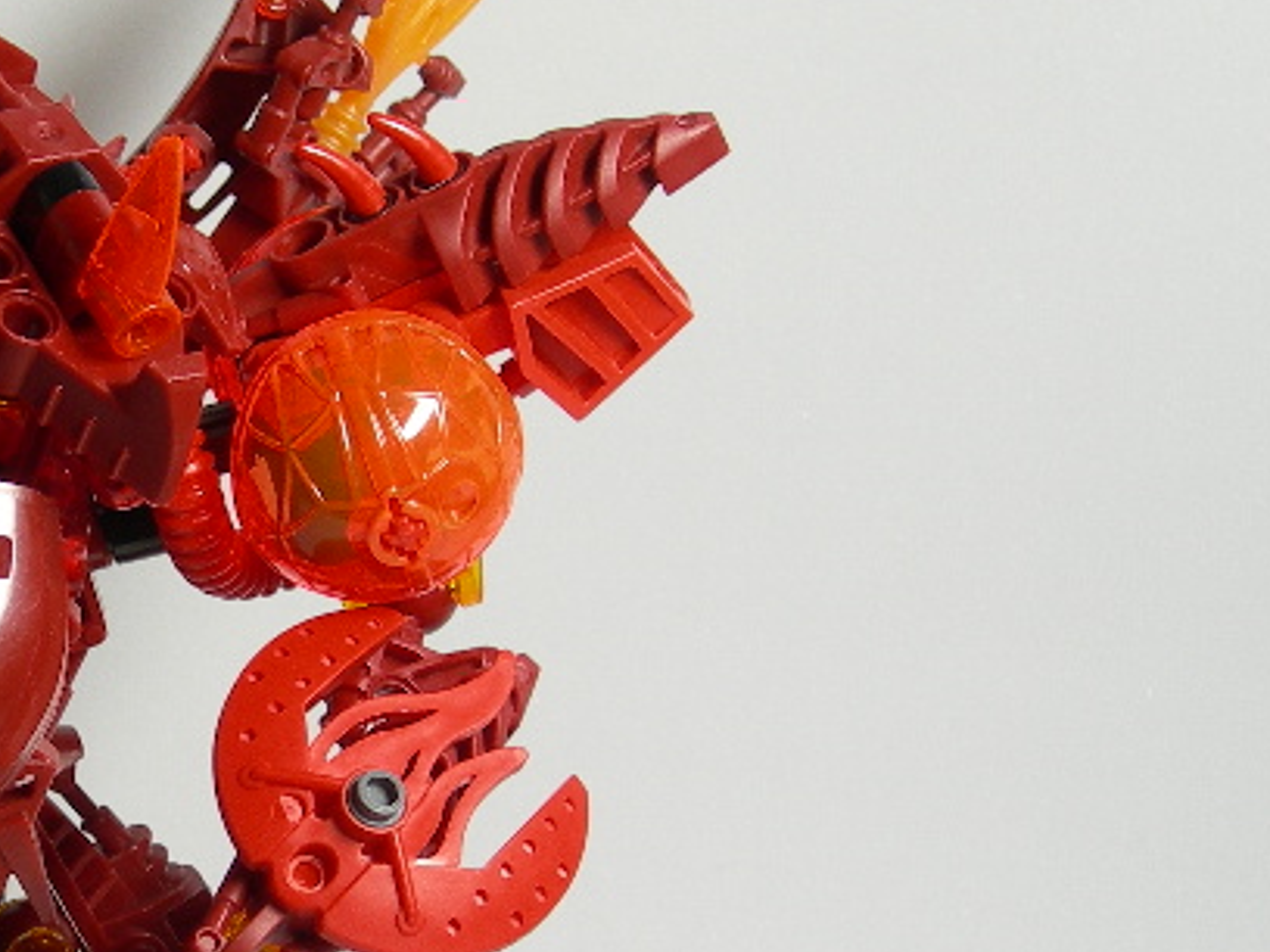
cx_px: 68
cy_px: 700
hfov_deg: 15.2
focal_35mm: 128
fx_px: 4696
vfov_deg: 11.6
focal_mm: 10.6
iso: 50
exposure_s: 1/27.8
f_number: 3.2
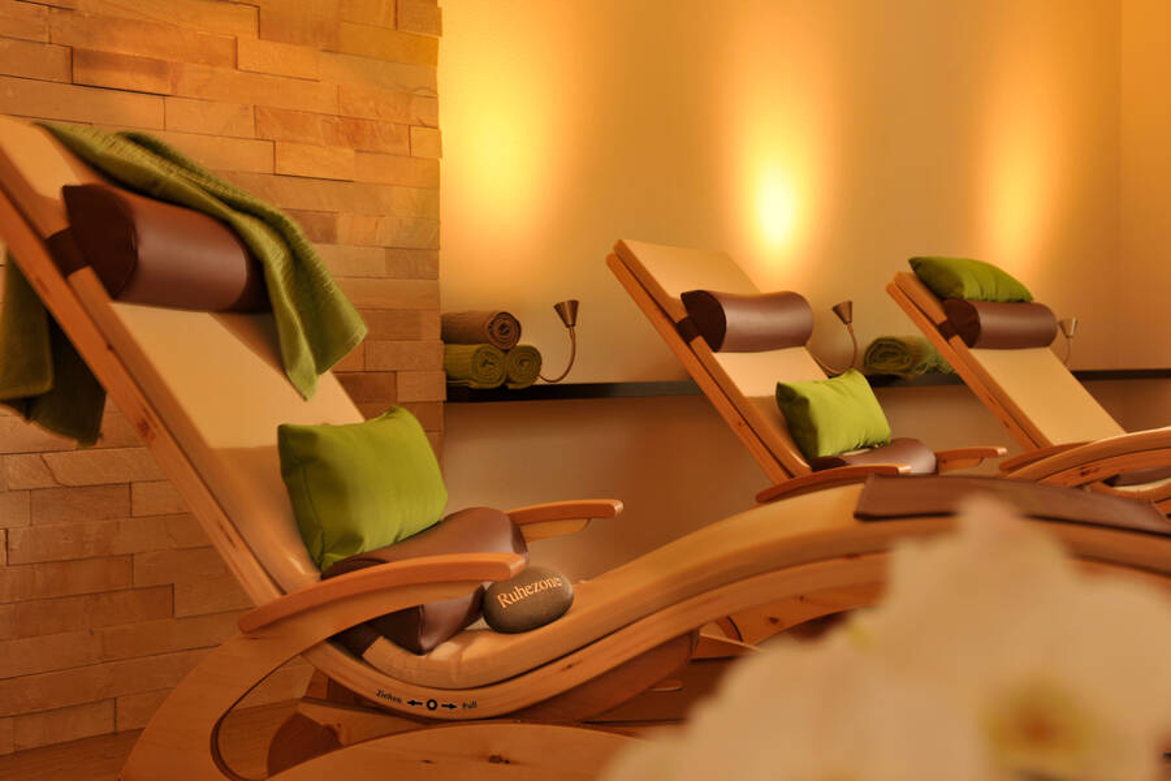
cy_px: 390
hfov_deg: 43.6
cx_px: 586
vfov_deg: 29.9
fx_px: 1464
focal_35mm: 45
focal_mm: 45
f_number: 4.5
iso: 100
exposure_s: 1/8
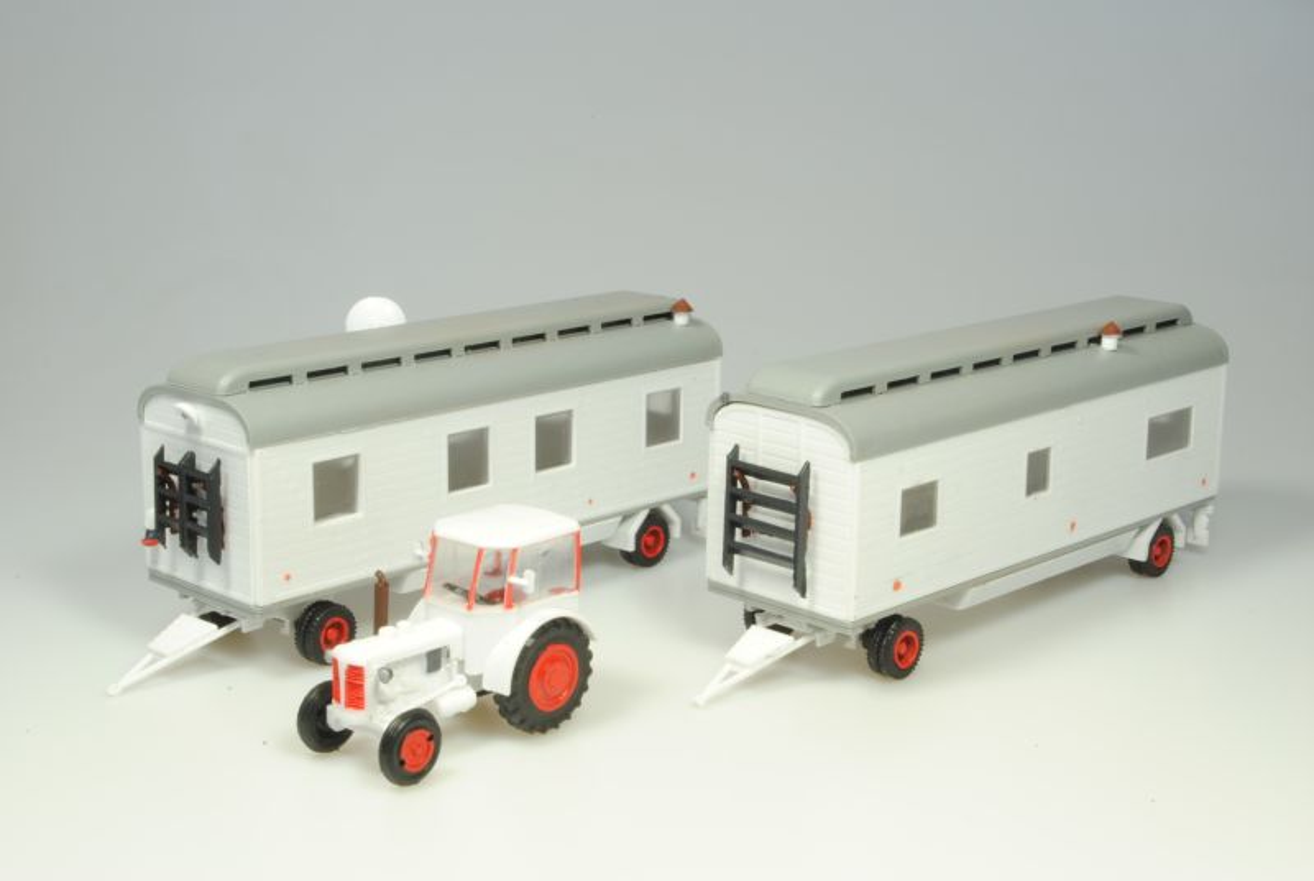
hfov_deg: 36.8
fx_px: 1974
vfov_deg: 25.1
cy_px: 440
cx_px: 657
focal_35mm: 54
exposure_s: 1.3
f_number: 25
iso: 100
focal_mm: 36
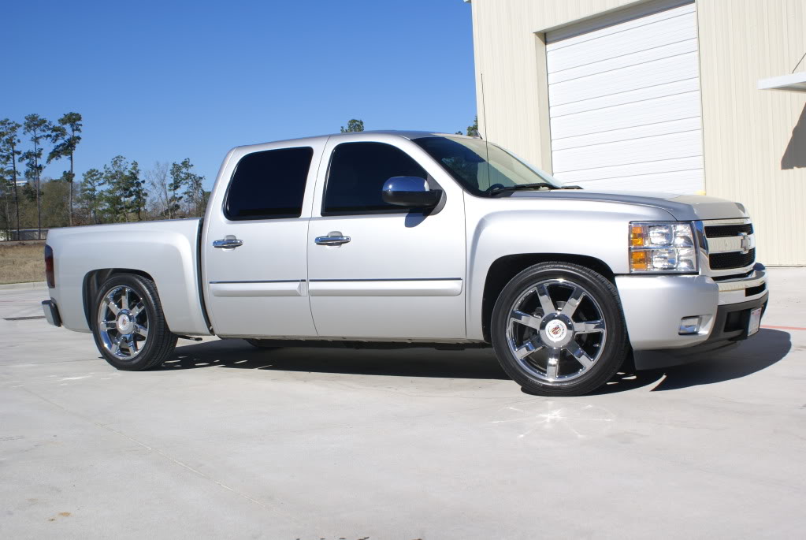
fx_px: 874
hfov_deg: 49.5
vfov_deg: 34.3
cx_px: 403
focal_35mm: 39
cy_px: 270
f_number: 9
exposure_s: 1/250
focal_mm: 26
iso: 100
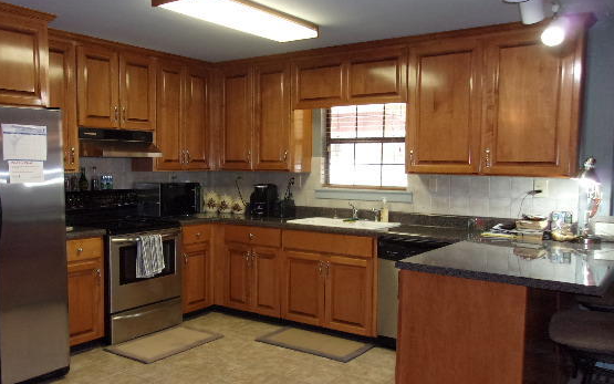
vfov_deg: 38.3
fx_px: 552
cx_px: 278
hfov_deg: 58.0
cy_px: 198
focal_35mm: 33
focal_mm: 4.9
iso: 200
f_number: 3
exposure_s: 1/34
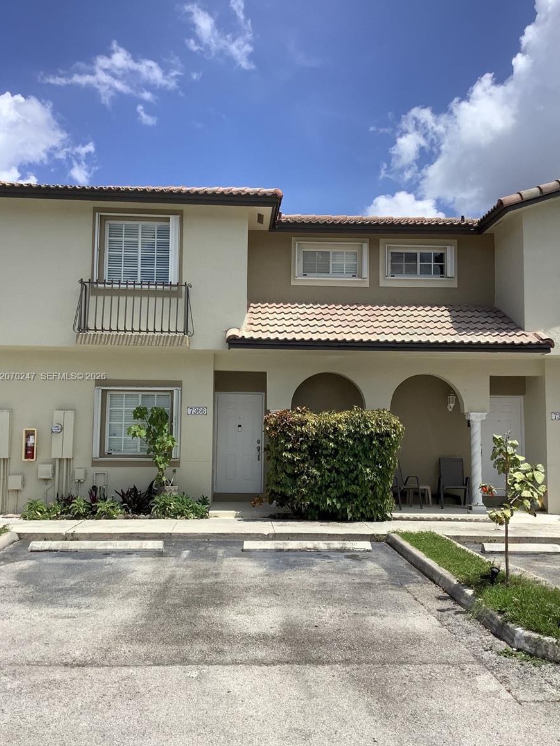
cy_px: 377
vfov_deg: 56.8
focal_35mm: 32
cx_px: 276
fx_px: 690
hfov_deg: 44.2
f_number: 2.4
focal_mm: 3.3
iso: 25
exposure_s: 1/1852
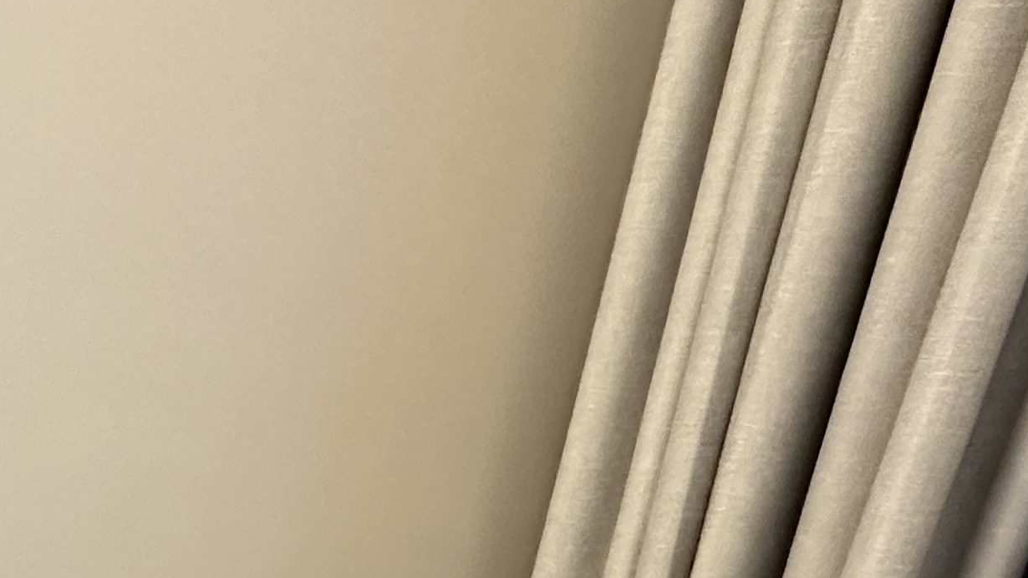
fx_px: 1363
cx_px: 88
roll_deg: -1.9
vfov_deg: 18.2
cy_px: 1081
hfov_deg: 38.3
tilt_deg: -31.1
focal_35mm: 50
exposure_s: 1/60
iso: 640
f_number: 2.2
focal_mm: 2.22
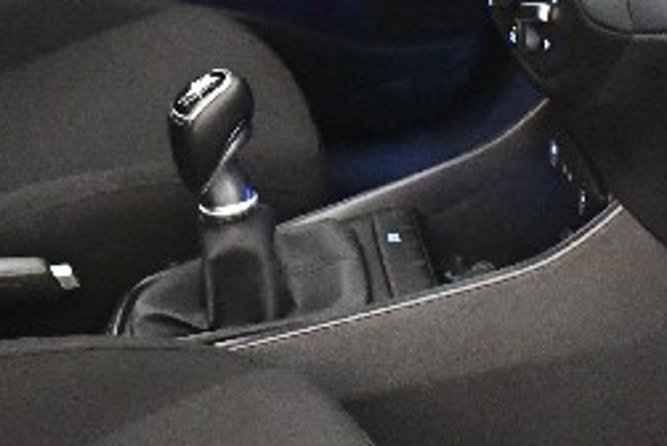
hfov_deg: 18.4
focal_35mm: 110
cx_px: 146
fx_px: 2040
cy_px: 145
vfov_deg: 12.5
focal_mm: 18
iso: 11400
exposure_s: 1/60
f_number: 3.5
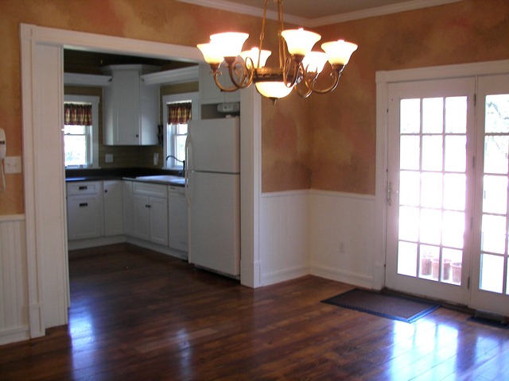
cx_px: 254
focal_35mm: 36
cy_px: 190
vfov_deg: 39.7
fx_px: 529
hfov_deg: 51.4
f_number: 2.8
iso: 64
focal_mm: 6
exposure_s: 1/30
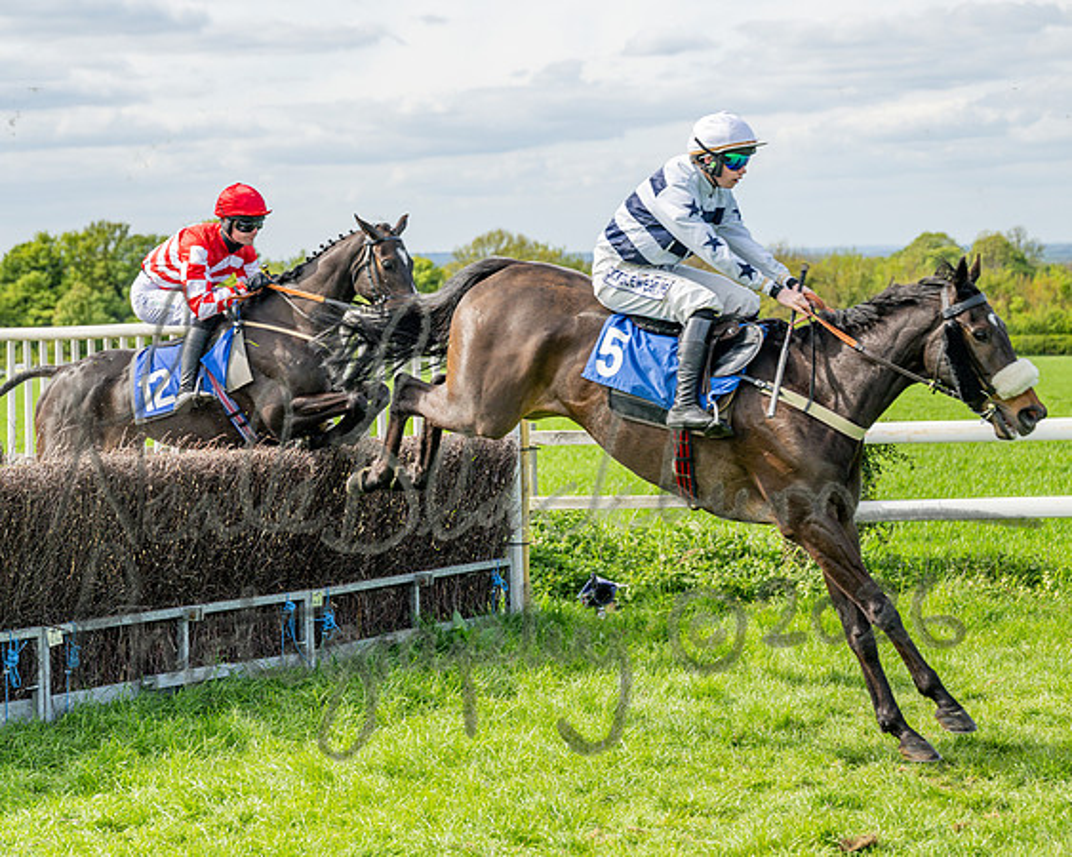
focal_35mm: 93
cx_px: 345
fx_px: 2947
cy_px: 372
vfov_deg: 16.5
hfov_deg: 20.5
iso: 200
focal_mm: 70
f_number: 4
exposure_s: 1/1600
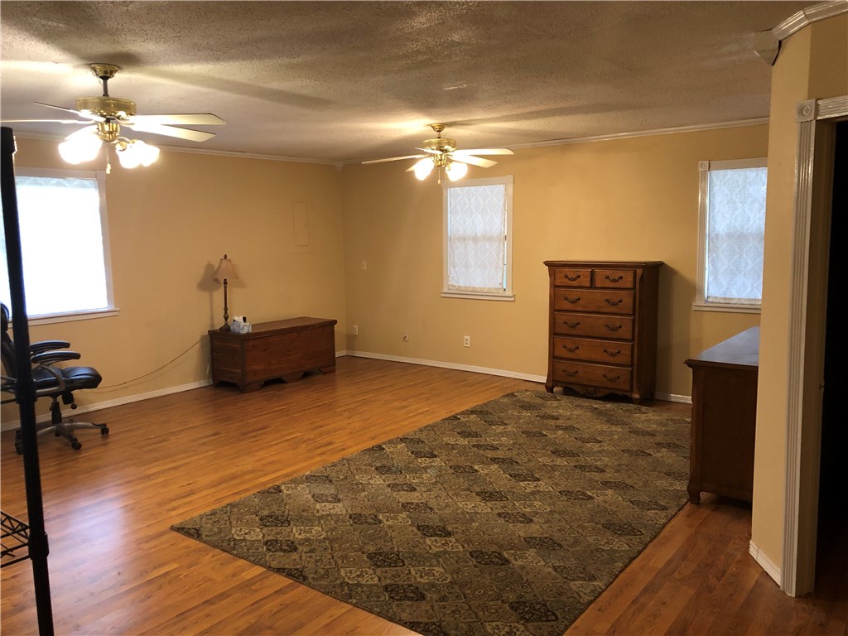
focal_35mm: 28
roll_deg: +1.0
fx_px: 686
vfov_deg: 49.7
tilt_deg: -8.2
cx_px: 424
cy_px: 318
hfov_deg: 63.4
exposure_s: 1/15
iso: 50
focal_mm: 3.99
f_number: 1.8
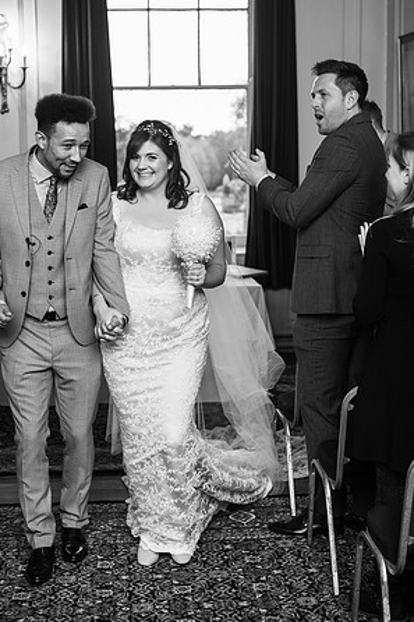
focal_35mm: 57
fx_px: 984
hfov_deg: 23.7
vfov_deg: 35.0
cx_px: 141
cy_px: 289
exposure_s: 1/160
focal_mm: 35
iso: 200
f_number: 2.5
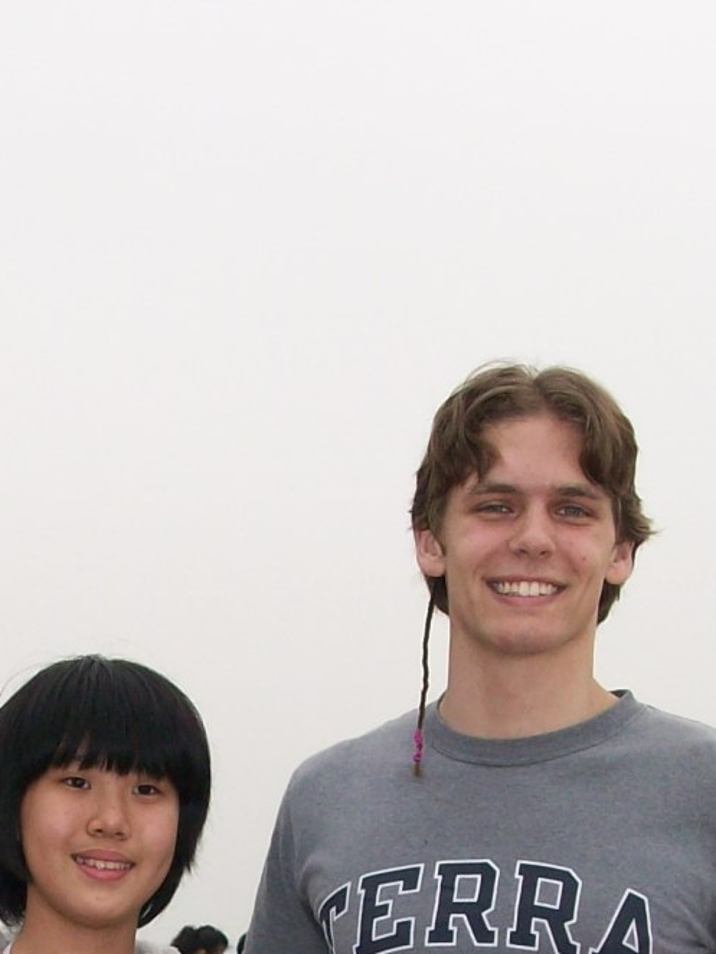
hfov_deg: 14.1
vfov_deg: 17.9
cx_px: 409
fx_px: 2897
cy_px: 1115
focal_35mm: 105
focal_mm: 5.7
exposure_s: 1/495
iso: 64
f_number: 2.8
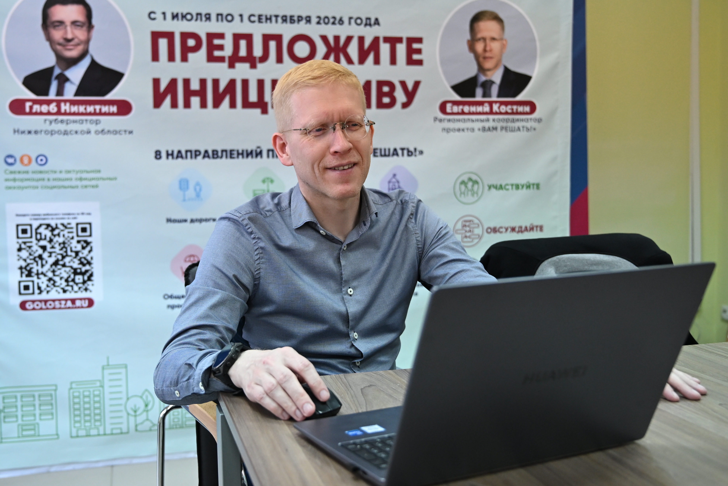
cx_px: 364
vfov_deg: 31.9
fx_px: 849
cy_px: 243
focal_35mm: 42
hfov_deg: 46.4
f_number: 2.8
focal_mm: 28
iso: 1600
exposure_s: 1/200
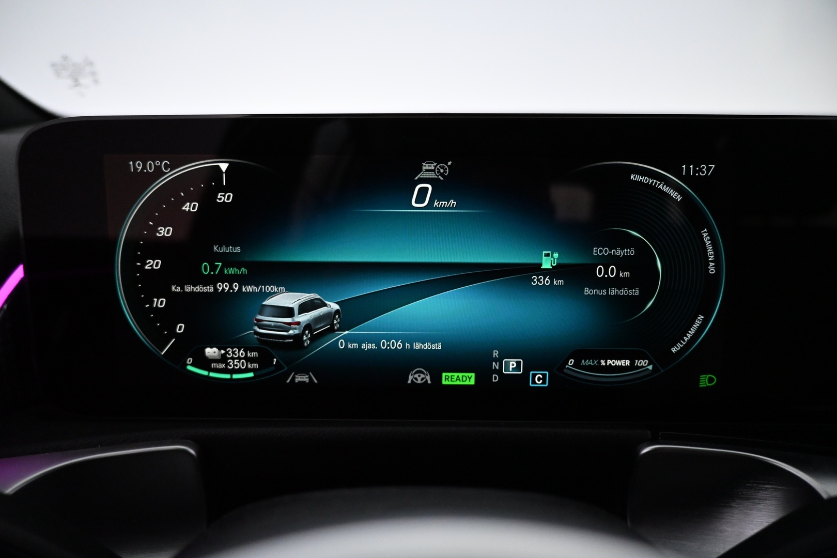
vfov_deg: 53.1
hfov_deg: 73.7
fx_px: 558
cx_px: 418
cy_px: 279
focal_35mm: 24
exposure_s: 1/125
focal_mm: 16
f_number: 3.5
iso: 3200
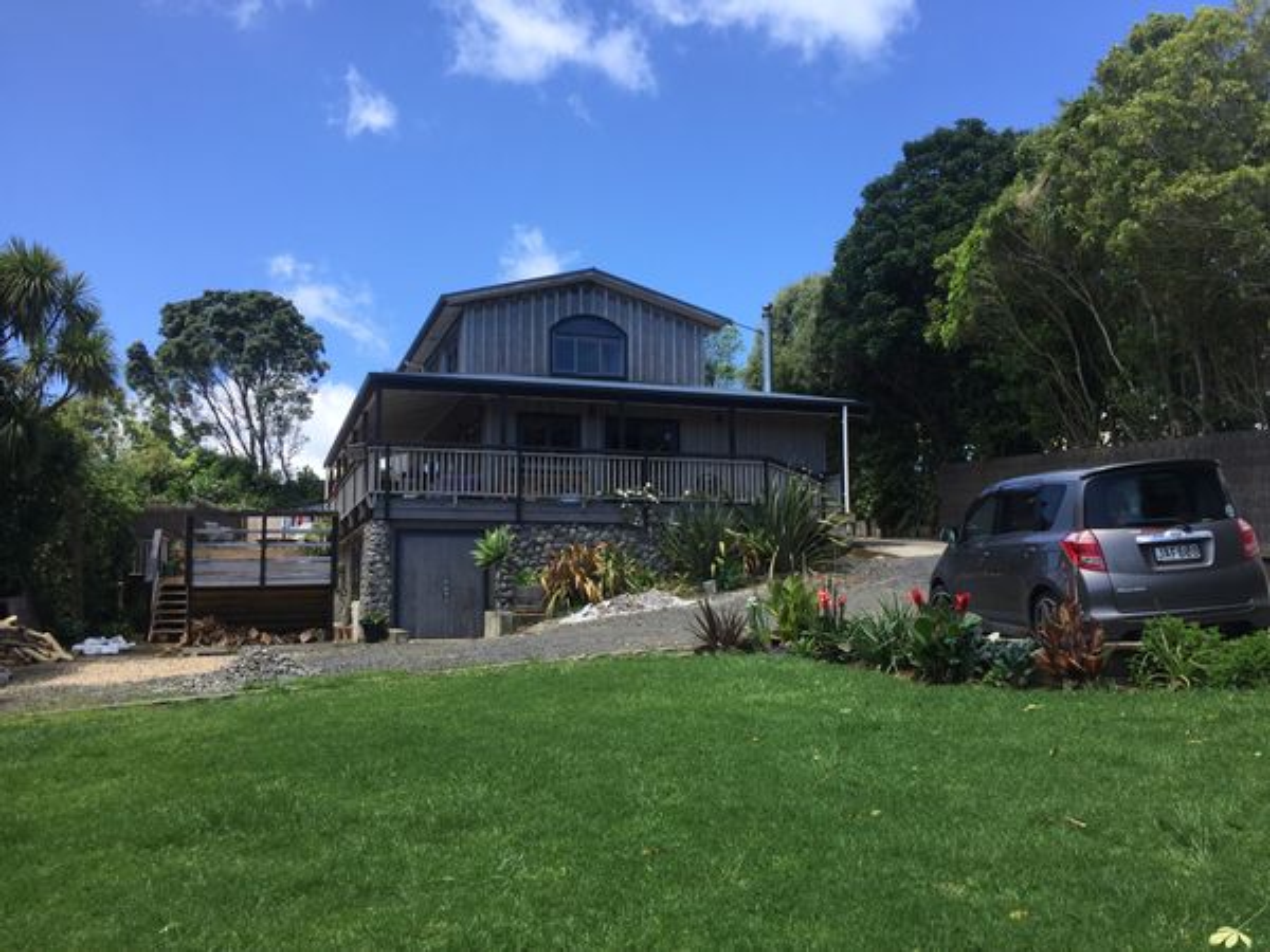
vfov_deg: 48.2
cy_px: 476
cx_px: 635
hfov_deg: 61.7
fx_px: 1064
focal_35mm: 29
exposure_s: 1/1199
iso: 32
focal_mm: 4.15
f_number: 2.2
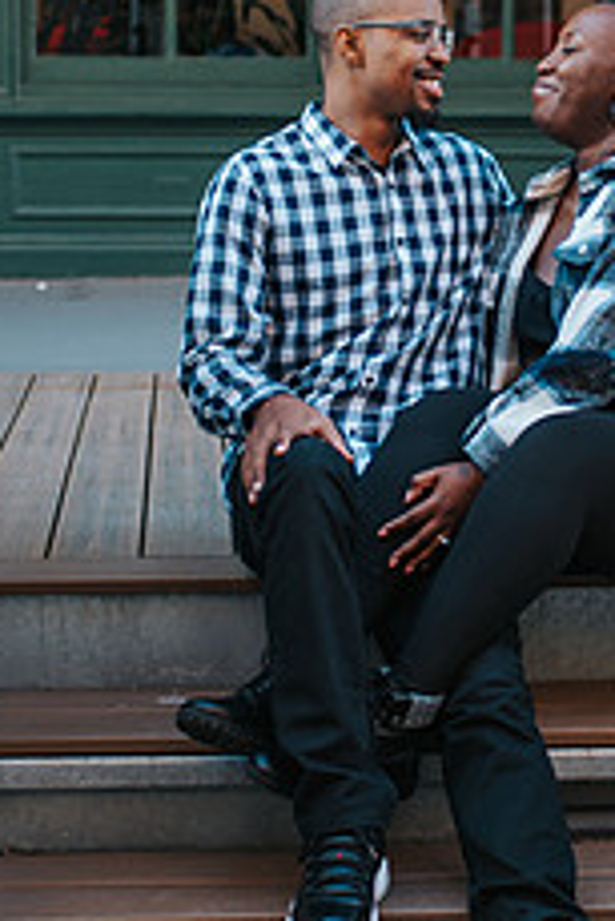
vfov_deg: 19.8
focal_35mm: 103
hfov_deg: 13.3
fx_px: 2635
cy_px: 342
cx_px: 415
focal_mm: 35
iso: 450
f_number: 1.8
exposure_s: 1/640
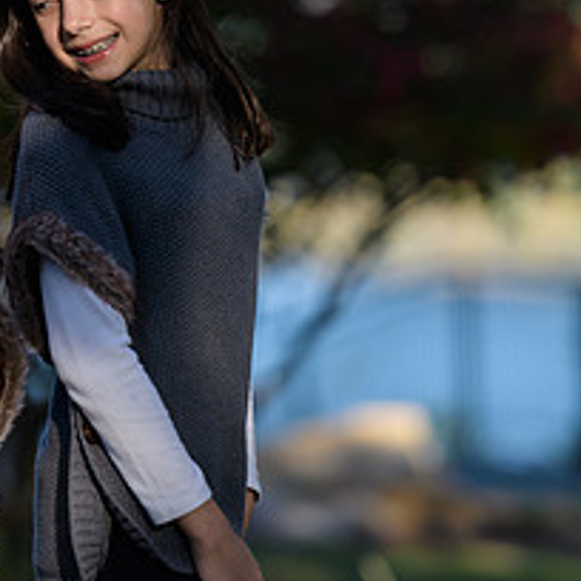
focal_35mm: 459
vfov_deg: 3.8
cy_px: 138
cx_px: 57
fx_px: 8716
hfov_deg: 3.8
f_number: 3.2
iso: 200
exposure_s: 1/1000
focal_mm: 190
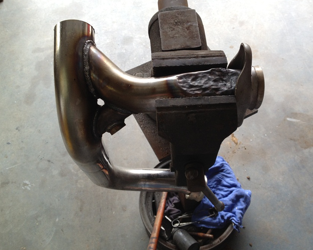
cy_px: 115
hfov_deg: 43.7
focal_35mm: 42
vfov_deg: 35.6
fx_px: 389
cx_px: 178
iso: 80
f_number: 2.4
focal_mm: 4.28
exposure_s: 1/120
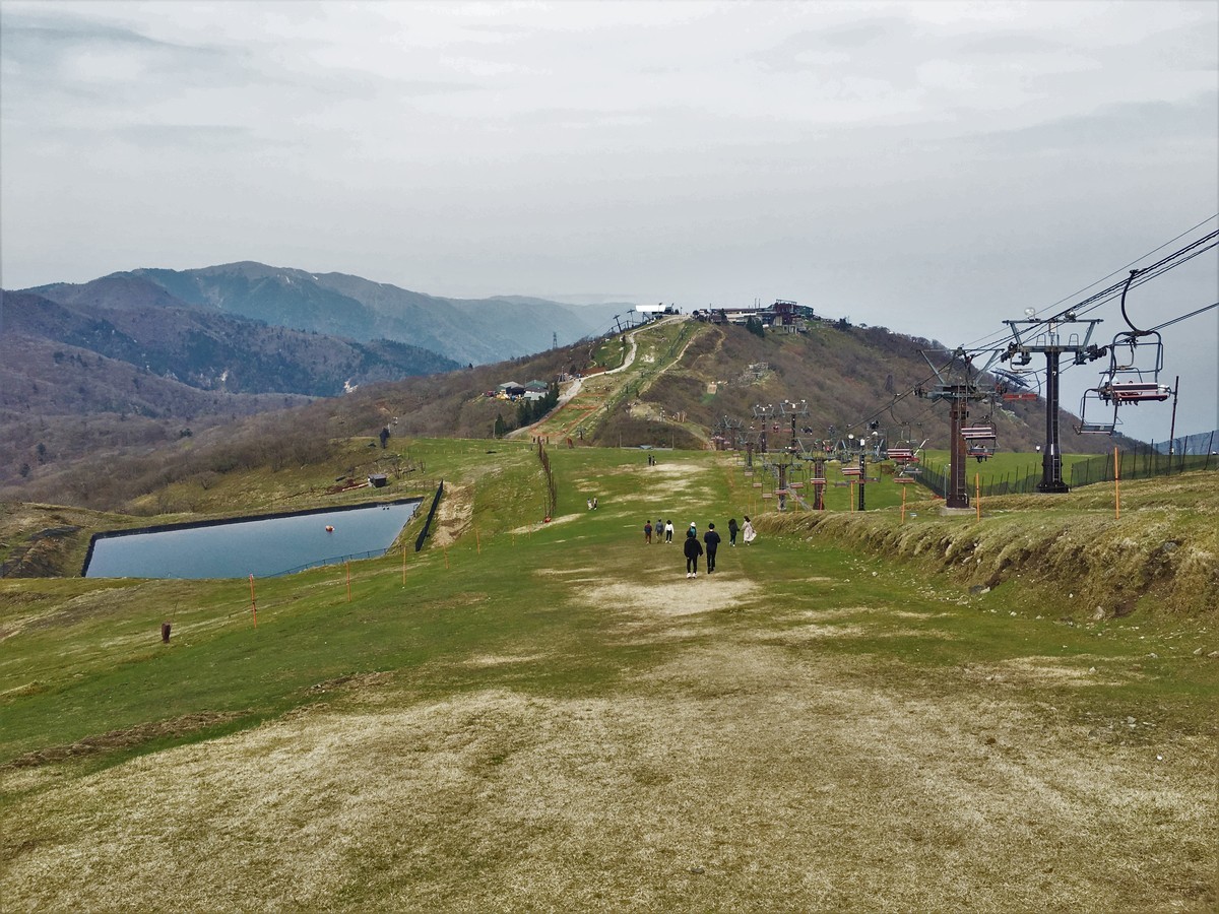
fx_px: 1021
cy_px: 457
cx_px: 610
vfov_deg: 48.2
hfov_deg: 61.7
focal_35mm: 29
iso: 25
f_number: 2.2
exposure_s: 1/1538
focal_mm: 4.15
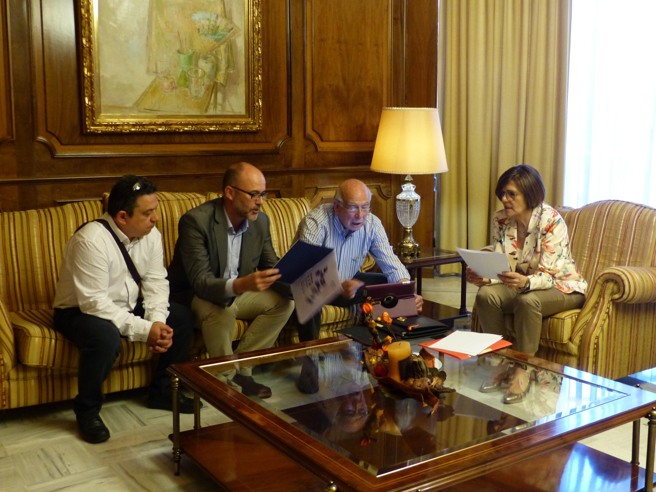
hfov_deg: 47.9
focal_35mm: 39
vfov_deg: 36.8
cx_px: 328
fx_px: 739
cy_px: 246
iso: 400
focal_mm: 7
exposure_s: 1/25
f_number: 2.8
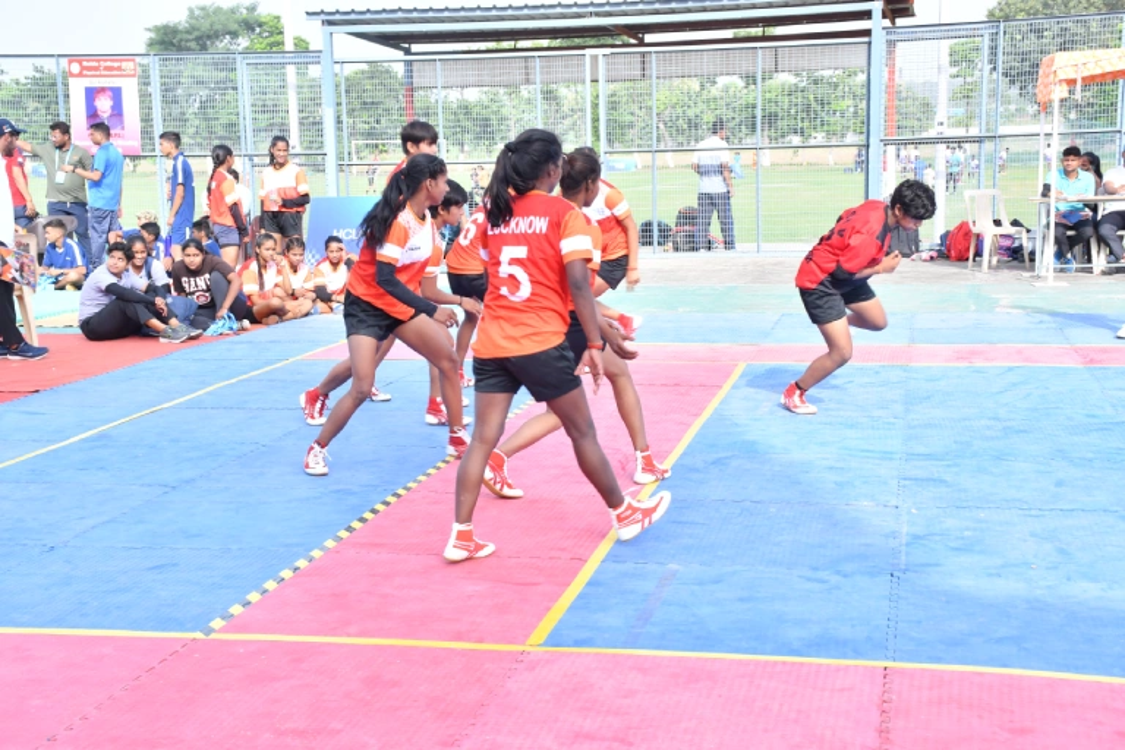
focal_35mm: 52
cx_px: 562
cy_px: 375
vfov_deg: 26.0
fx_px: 1625
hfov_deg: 38.2
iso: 250
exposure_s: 1/160
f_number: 8
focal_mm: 35
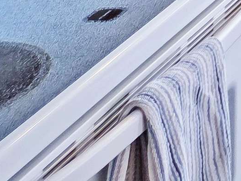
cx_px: 706
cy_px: -261
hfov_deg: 10.6
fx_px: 941
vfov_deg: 9.7
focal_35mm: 135
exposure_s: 1/120
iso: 200
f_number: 1.8
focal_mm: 5.4
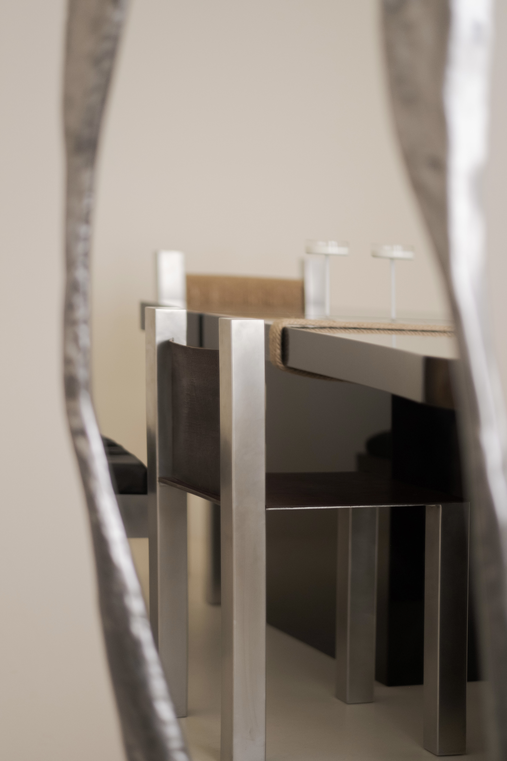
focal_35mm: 84
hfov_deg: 16.3
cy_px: 380
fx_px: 1774
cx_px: 254
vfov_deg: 24.2
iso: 800
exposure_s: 1/125
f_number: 1.2
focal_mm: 56
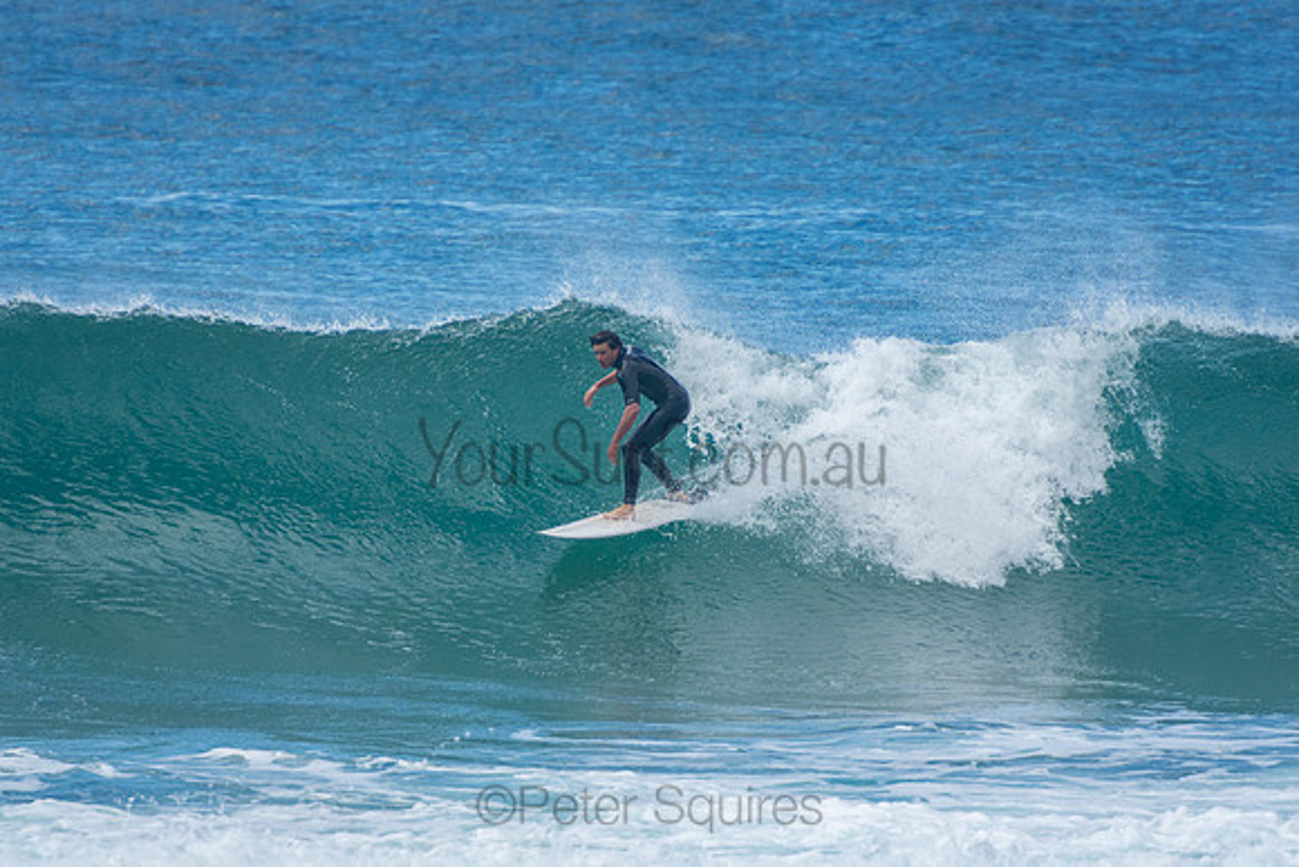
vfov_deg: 2.3
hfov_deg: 3.4
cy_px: 434
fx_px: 21654
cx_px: 650
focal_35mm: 600
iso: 280
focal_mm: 400
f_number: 5.6
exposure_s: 1/1250
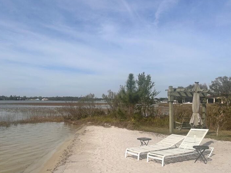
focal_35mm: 35
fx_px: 234
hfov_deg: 51.8
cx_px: 81
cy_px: 92
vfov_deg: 40.7
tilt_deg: +2.6
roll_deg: -0.4
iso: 80
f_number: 1.78
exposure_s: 1/10753
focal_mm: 6.86
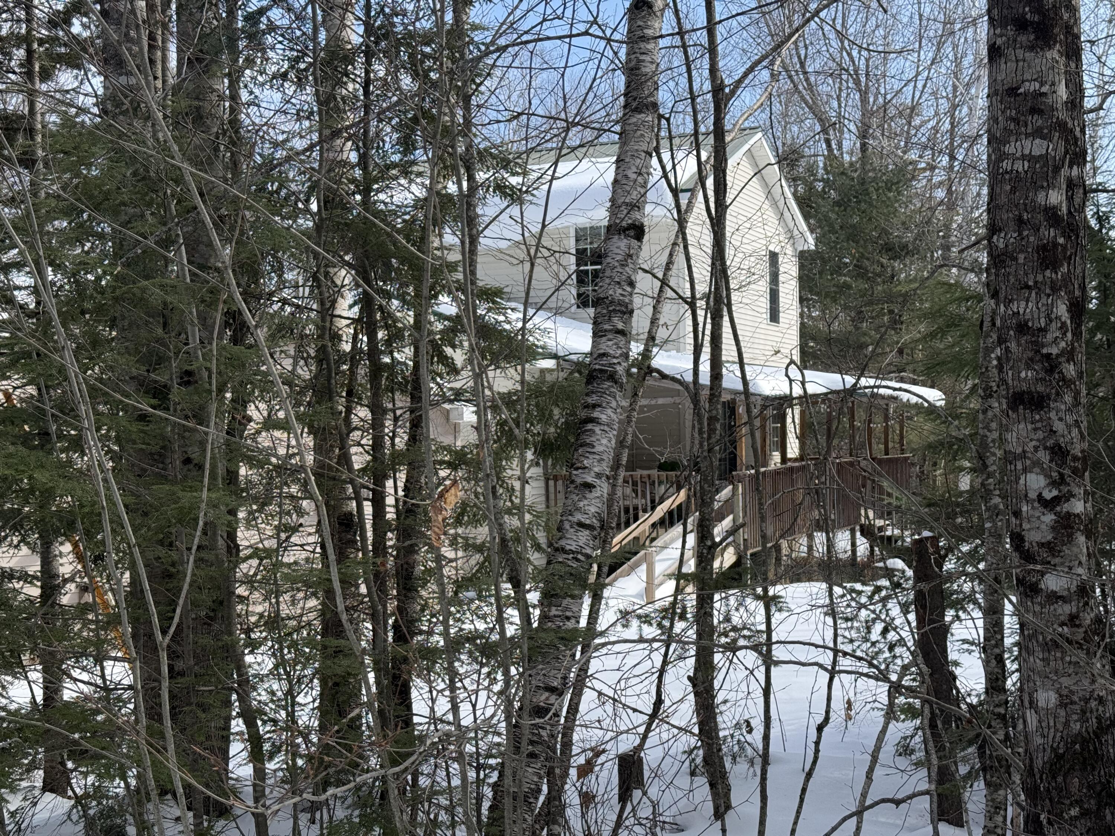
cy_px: 418
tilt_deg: +0.0
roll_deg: +0.7
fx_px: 1546
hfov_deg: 39.7
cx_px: 558
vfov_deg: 30.3
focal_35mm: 48
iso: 64
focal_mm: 6.76
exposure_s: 1/2342
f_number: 1.78
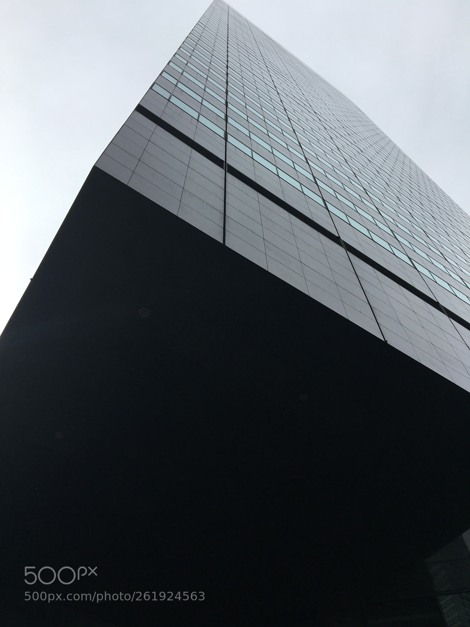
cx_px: 235
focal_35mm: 29
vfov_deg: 61.7
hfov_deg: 48.2
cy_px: 314
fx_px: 525
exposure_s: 1/1425
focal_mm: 4.15
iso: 25
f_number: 2.2
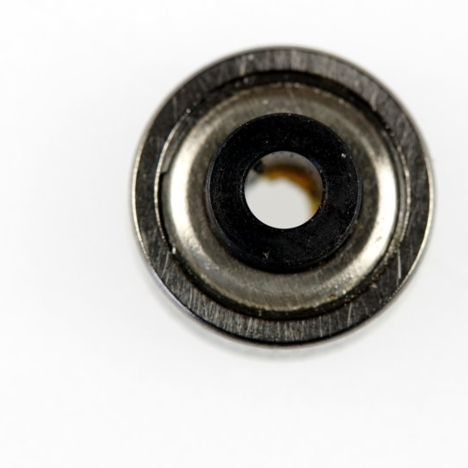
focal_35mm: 146
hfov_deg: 12.0
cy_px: 194
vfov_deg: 12.0
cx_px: 289
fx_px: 2233
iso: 400
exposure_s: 1/200
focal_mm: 60
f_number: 5.6
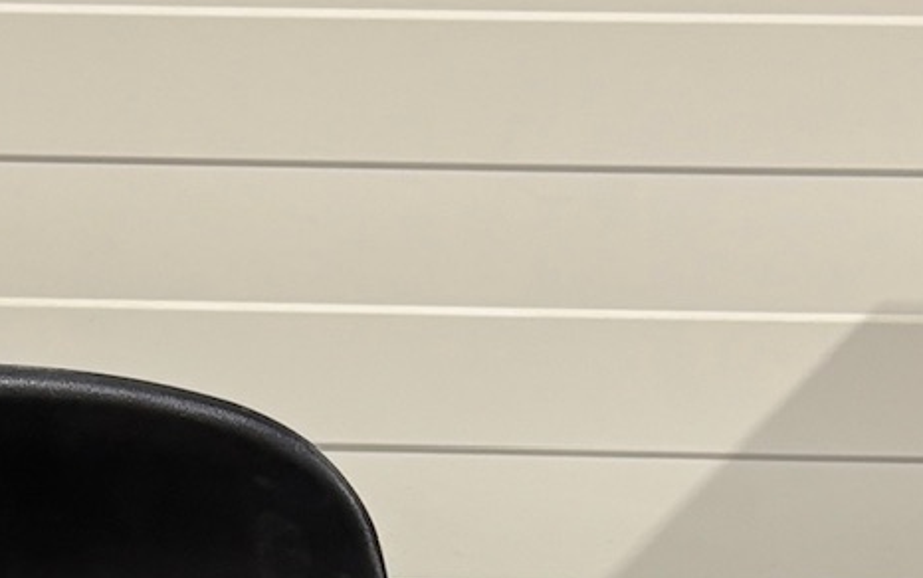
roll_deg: -1.4
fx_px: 3046
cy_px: 1483
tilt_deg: -26.1
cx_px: -53
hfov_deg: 16.8
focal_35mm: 121
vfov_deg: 9.4
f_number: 1.6
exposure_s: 1/50
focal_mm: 5.96
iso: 100
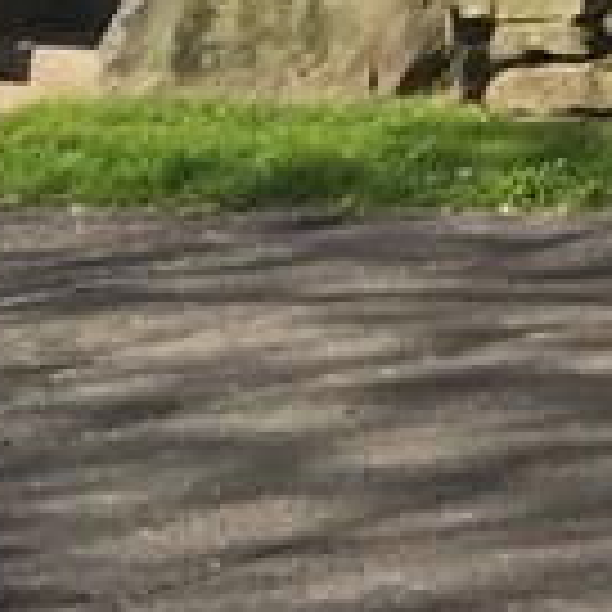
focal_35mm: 193
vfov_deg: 8.1
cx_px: 1804
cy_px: -1030
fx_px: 3860
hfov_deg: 7.9
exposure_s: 1/818
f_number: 2.2
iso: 25
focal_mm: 4.15
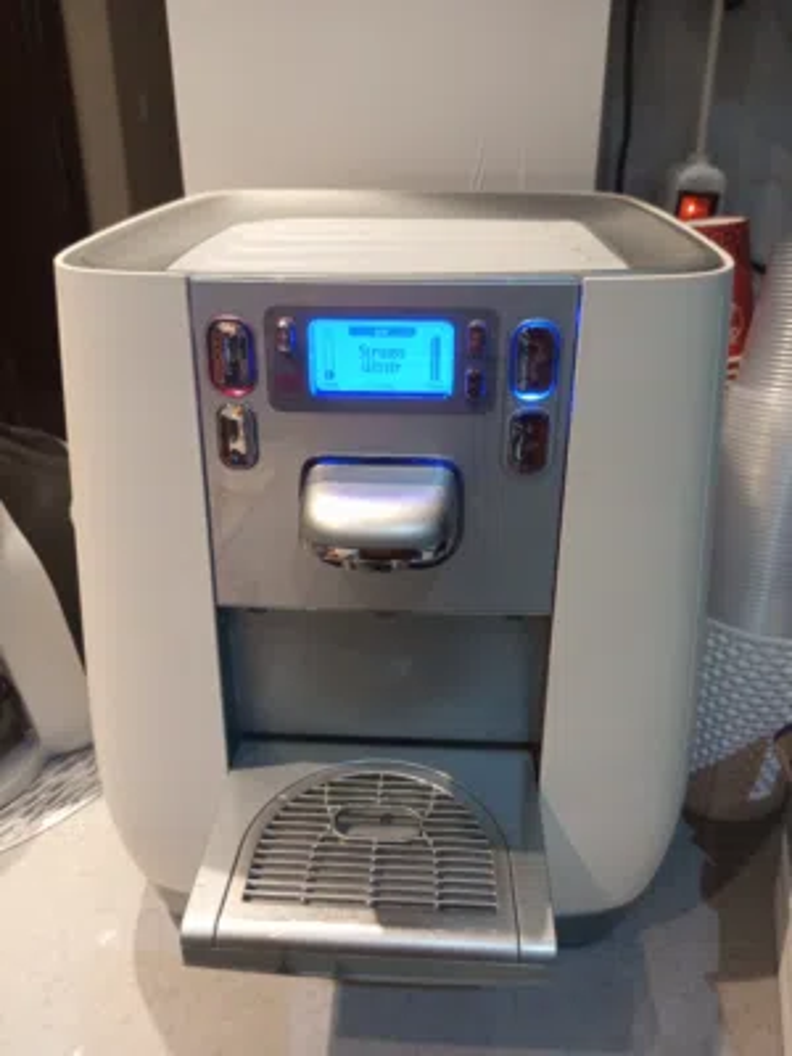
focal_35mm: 27
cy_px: 528
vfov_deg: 65.3
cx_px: 396
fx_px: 824
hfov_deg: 51.4
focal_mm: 4.11
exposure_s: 1/50
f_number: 1.6
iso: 591
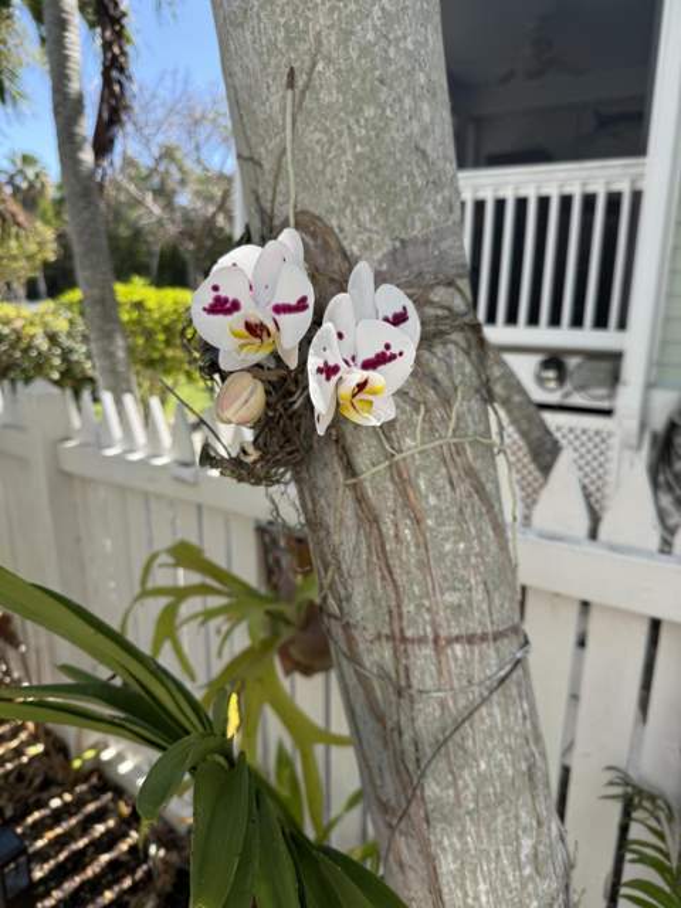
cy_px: 454
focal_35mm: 24
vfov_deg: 71.6
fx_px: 630
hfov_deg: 56.8
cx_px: 340
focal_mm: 6.76
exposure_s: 1/1727
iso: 100
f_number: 1.78
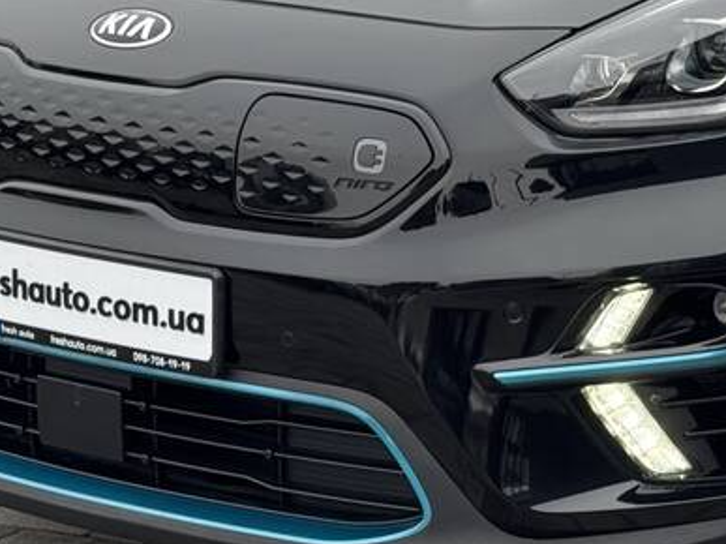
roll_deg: +0.6
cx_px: 788
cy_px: 30
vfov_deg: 9.9
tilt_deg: -9.9
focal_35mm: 149
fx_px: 3124
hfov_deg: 13.0
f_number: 1.78
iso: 64
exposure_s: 1/439
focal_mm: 6.76
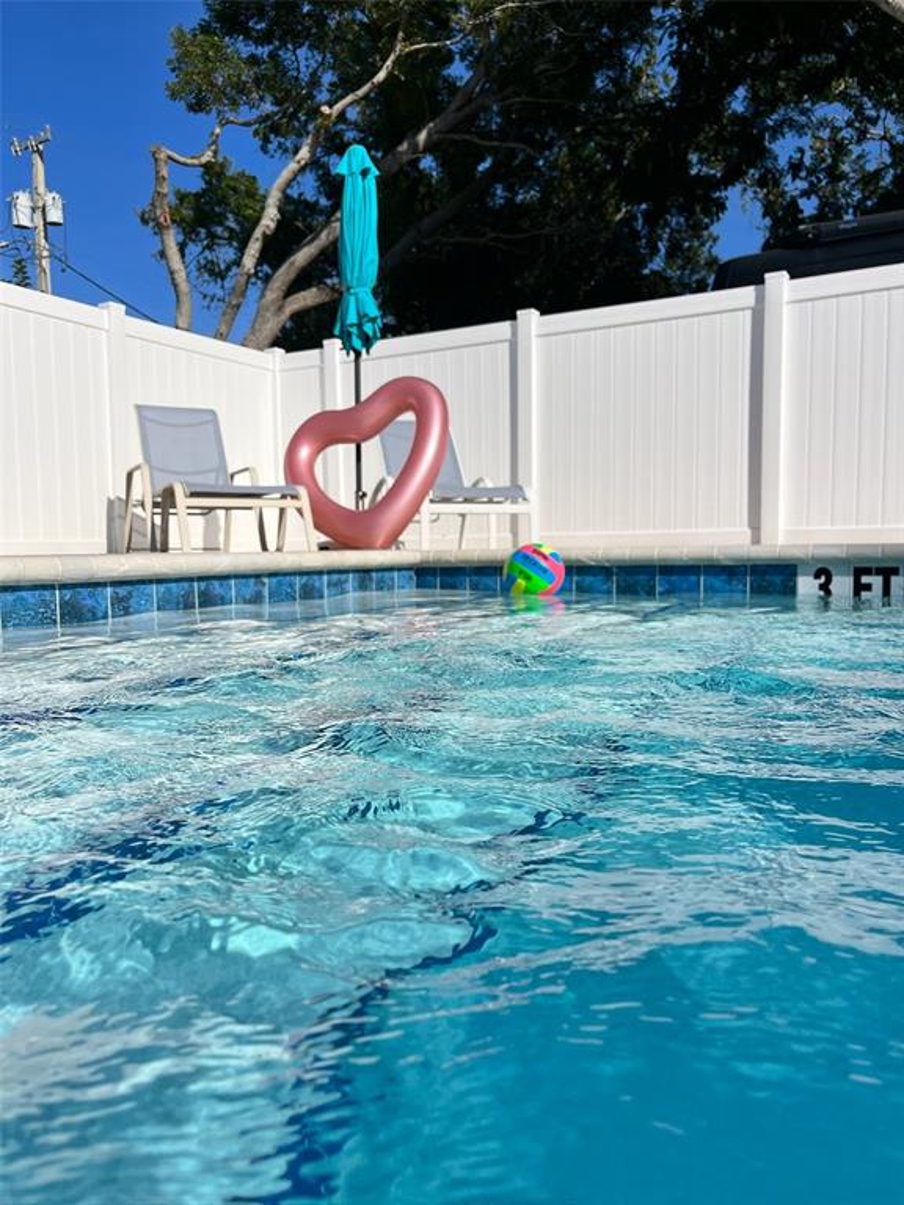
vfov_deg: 67.3
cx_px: 452
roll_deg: +0.5
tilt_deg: -3.4
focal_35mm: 26
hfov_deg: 53.1
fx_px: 905
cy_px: 602
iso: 50
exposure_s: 1/9901
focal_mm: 5.1
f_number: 1.6
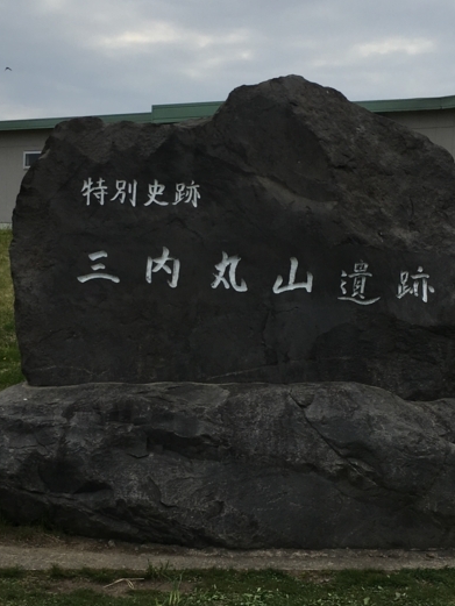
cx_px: 215
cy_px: 354
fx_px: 999
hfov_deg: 25.7
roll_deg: -1.5
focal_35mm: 57
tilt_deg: -3.0
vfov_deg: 33.7
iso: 25
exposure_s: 1/1672
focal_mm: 4.15
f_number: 2.2
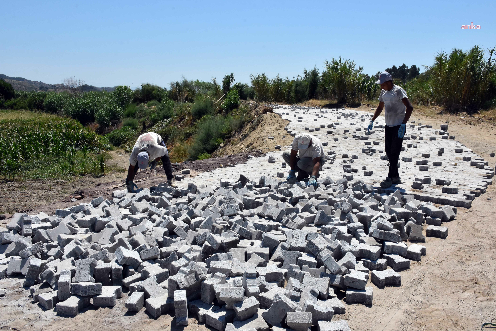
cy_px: 165
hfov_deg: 55.8
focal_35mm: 34
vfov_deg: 38.9
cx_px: 254
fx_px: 468
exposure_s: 1/1000
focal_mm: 22
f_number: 16
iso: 1000
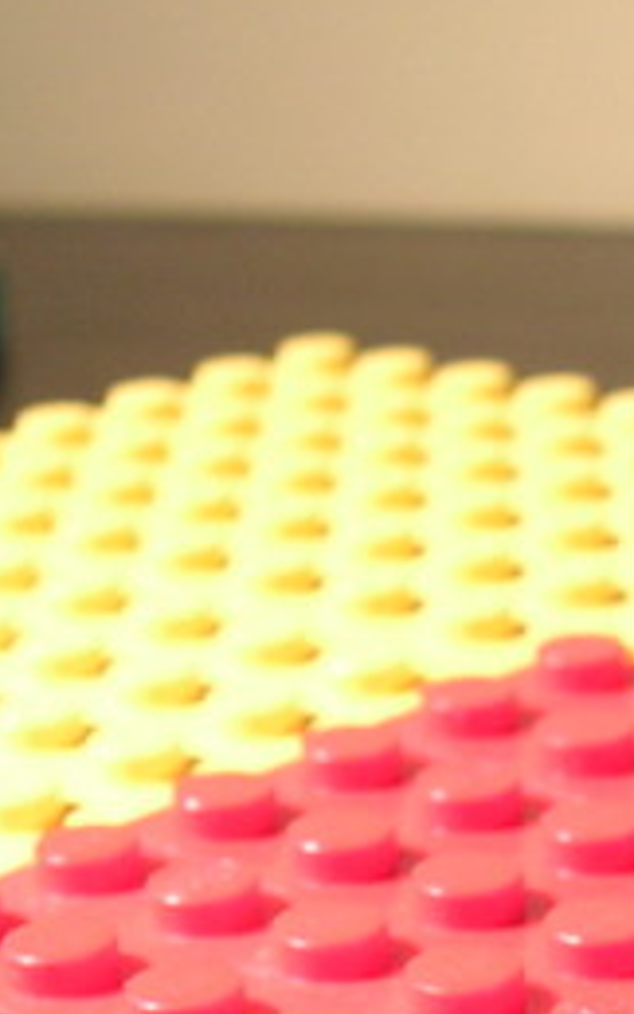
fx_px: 3454
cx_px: 939
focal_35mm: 125
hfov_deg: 10.2
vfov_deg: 16.0
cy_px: 1267
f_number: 2.9
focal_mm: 5.7
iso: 50
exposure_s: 1/4.9
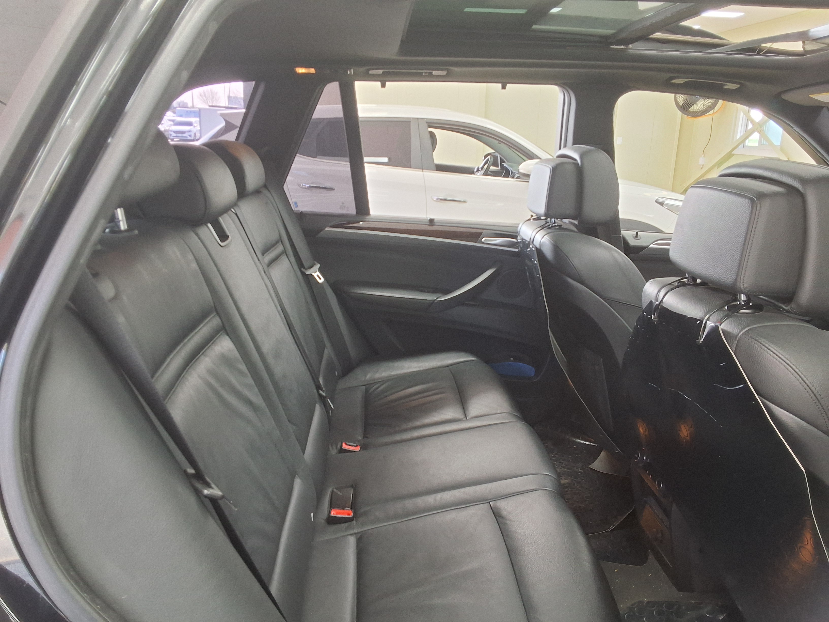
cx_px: 414
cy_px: 311
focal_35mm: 28
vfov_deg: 49.7
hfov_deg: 63.4
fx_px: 671
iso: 100
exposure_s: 1/40
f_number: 1.9
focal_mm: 2.91
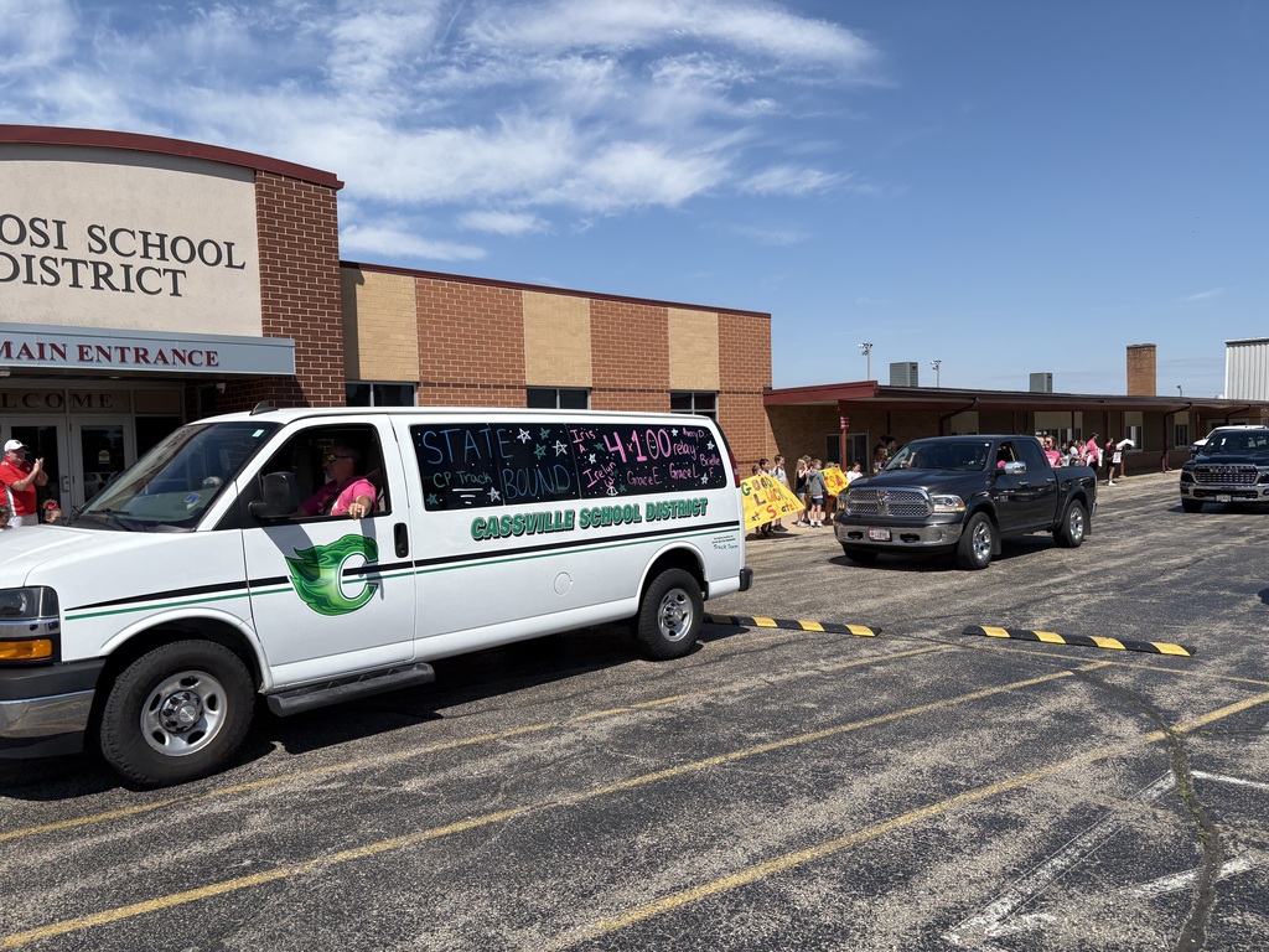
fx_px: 953
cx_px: 634
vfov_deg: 53.1
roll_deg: +1.9
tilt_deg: -3.0
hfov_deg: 67.3
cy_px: 476
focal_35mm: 26
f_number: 1.6
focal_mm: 5.96
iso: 50
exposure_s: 1/4950
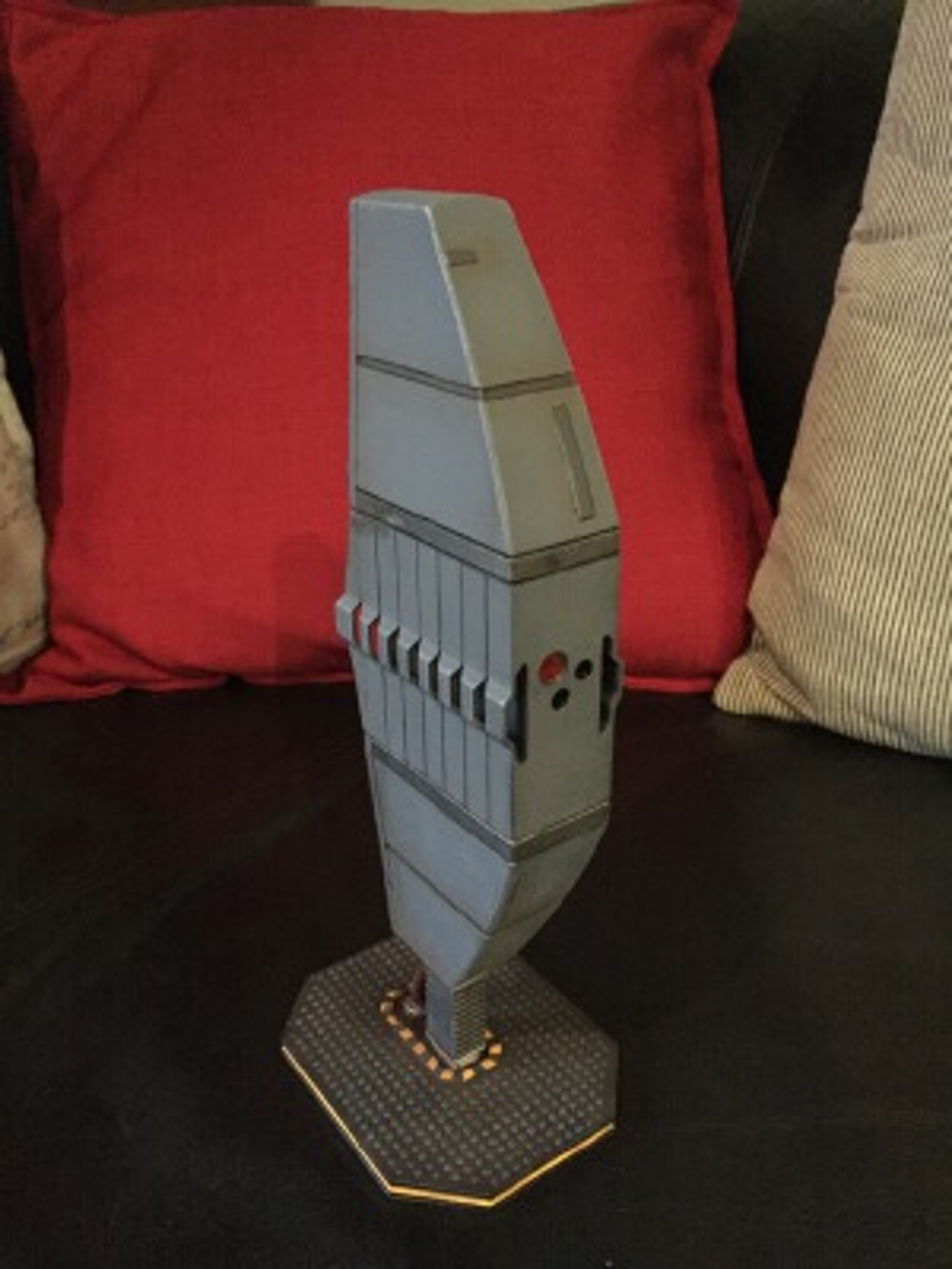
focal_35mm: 29
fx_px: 1063
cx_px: 476
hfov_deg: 48.2
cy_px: 634
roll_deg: +0.3
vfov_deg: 61.7
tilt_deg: -23.8
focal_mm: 4.15
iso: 2000
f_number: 2.2
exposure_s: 1/17
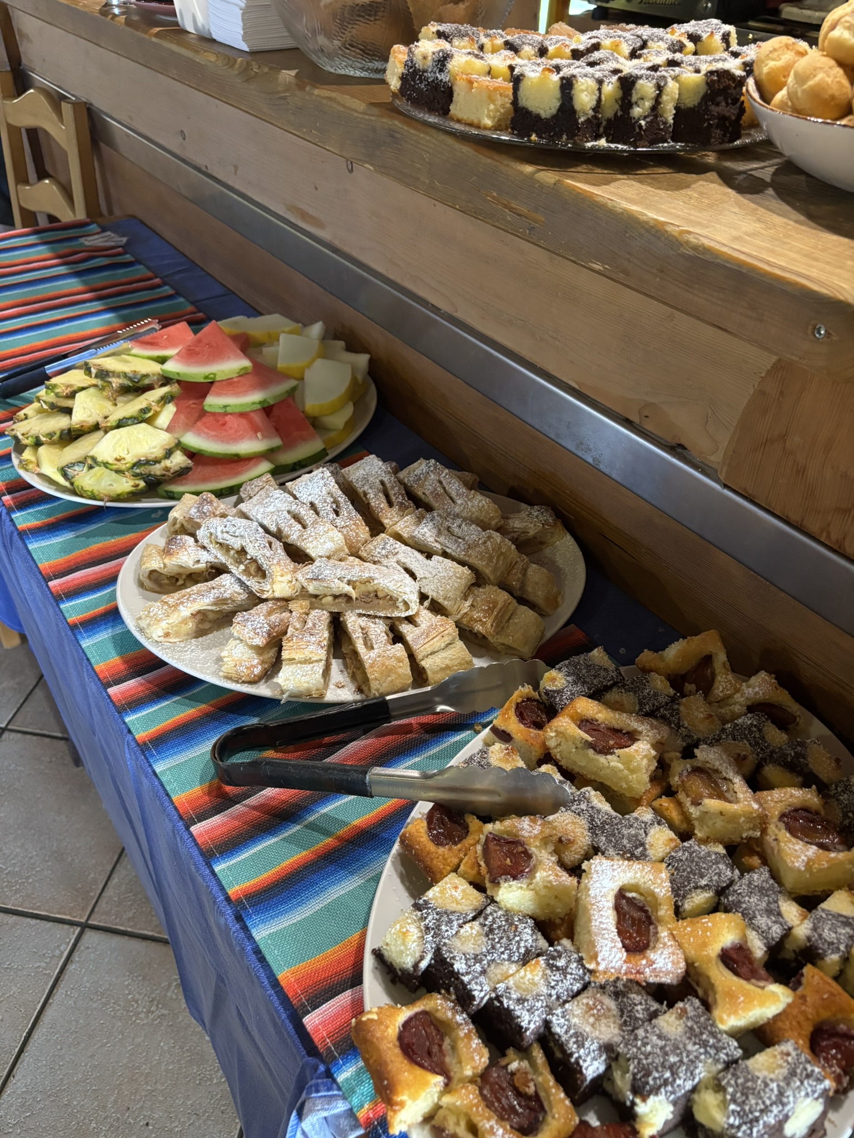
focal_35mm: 26
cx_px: 427
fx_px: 855
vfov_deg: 67.3
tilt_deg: -40.4
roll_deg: -2.7
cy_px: 569
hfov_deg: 53.1
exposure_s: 1/33
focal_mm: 5.96
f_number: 1.6
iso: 400
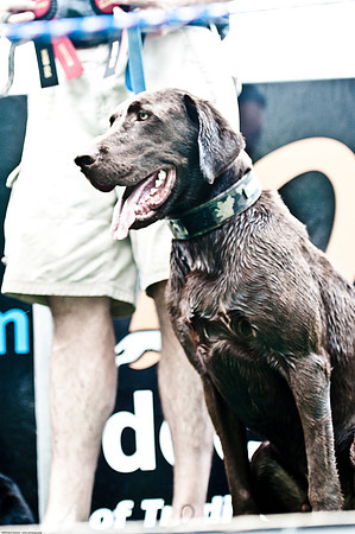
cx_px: 178
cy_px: 267
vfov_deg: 19.5
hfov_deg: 13.0
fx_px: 1557
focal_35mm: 105
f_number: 2.8
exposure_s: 1/500
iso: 200
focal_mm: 70
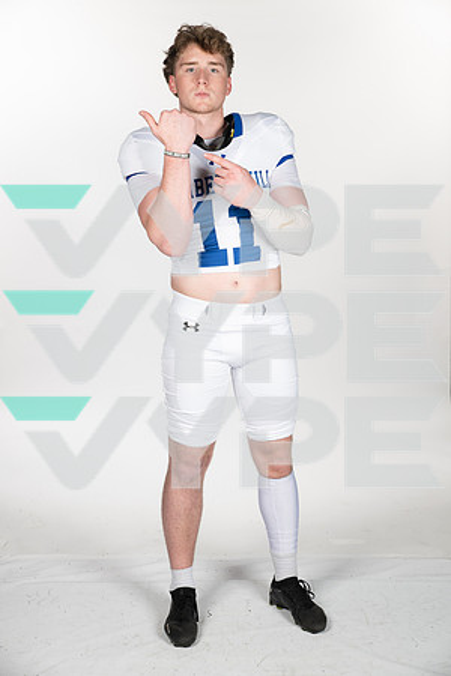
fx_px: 1090
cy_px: 338
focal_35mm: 58
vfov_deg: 34.5
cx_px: 226
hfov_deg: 23.4
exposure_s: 1/400
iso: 250
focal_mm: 58
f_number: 7.1
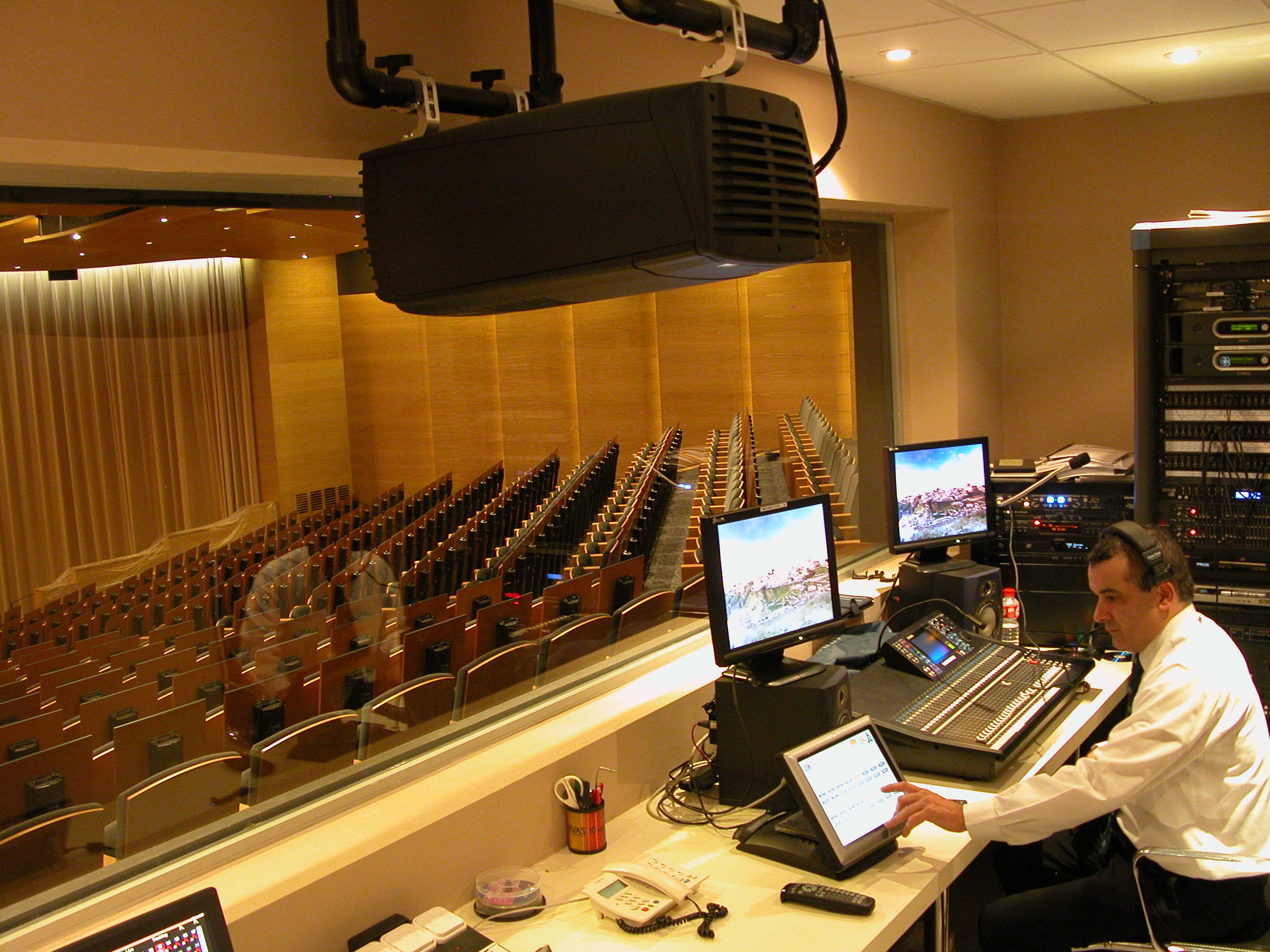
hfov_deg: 52.6
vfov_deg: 40.7
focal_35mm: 35
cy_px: 476
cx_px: 635
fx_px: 1284
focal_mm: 8.9
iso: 335
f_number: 2.8
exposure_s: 1/6
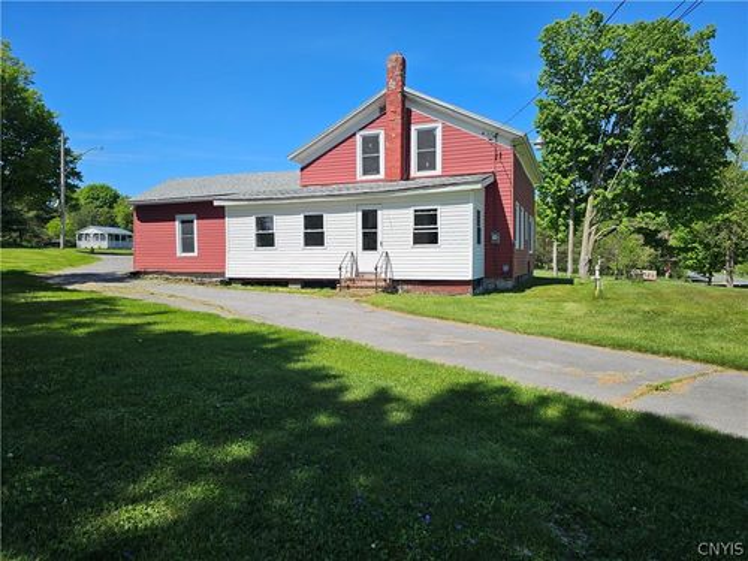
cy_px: 280
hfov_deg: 73.9
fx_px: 497
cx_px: 374
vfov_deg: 58.9
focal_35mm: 23
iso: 10
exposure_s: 1/816
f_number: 1.7
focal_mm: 6.3
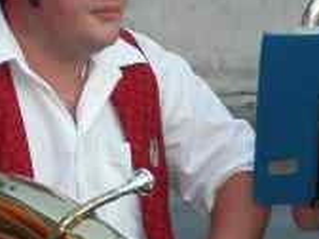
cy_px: 167
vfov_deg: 5.2
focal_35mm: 286
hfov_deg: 6.8
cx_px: 530
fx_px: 2636
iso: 105
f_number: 4
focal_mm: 15.4
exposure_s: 1/60
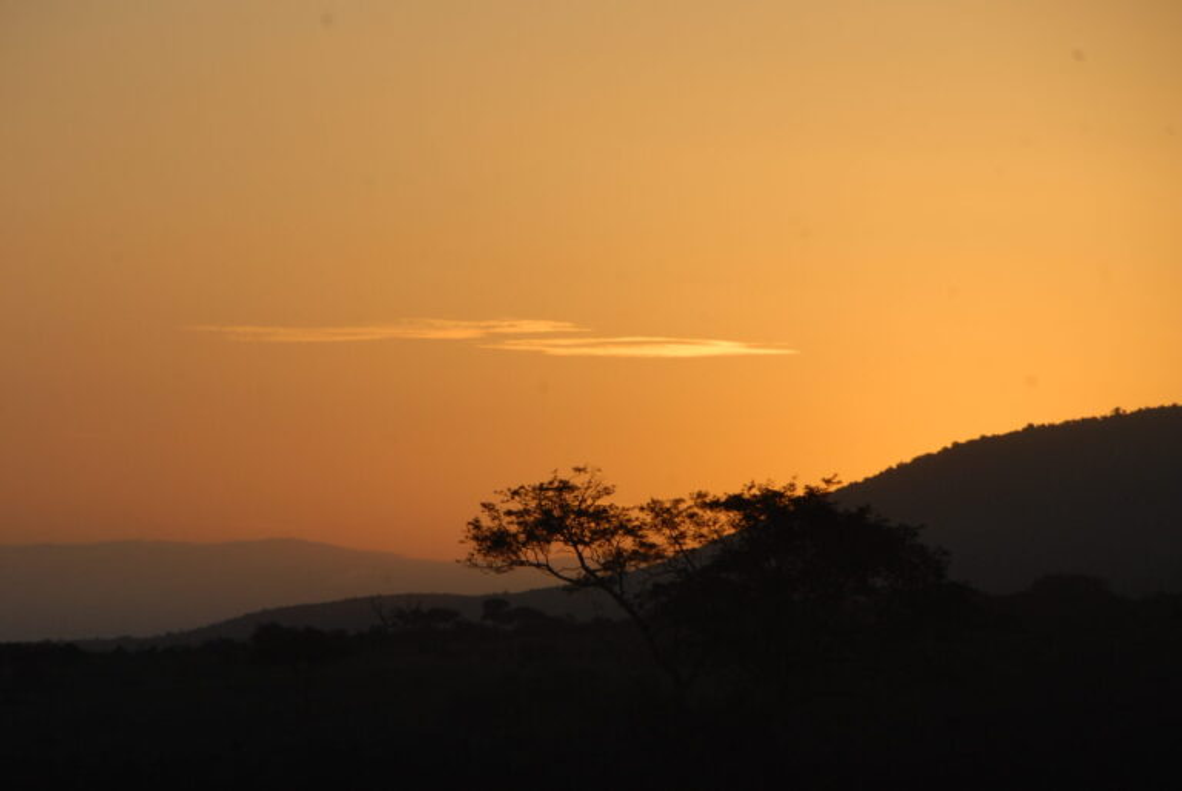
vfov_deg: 5.4
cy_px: 396
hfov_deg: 8.1
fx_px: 8382
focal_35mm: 255
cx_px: 591
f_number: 9
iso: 250
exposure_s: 1/320
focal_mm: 170
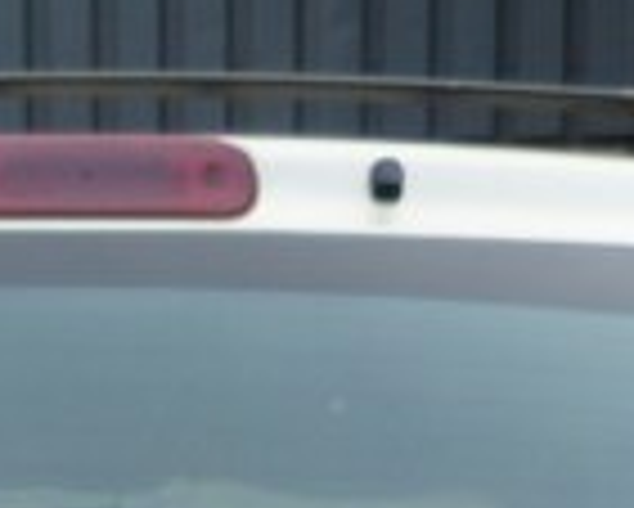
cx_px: 63
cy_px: 1250
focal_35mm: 138
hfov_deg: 13.8
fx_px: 2591
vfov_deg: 9.8
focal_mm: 4.5
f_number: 2.8
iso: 80
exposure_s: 1/100
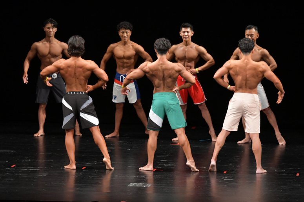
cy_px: 101
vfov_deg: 6.3
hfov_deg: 9.5
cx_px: 152
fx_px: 1832
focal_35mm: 217
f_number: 5.6
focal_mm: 145
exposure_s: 1/400
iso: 3200
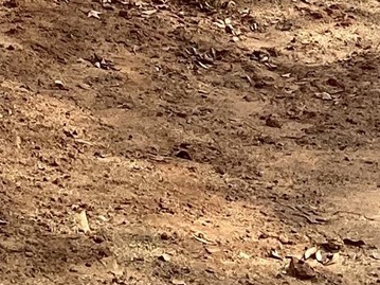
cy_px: -386
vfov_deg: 7.8
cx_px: 106
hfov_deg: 11.2
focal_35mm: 177
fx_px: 1942
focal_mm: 3.3
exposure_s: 1/1253
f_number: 2.4
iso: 25
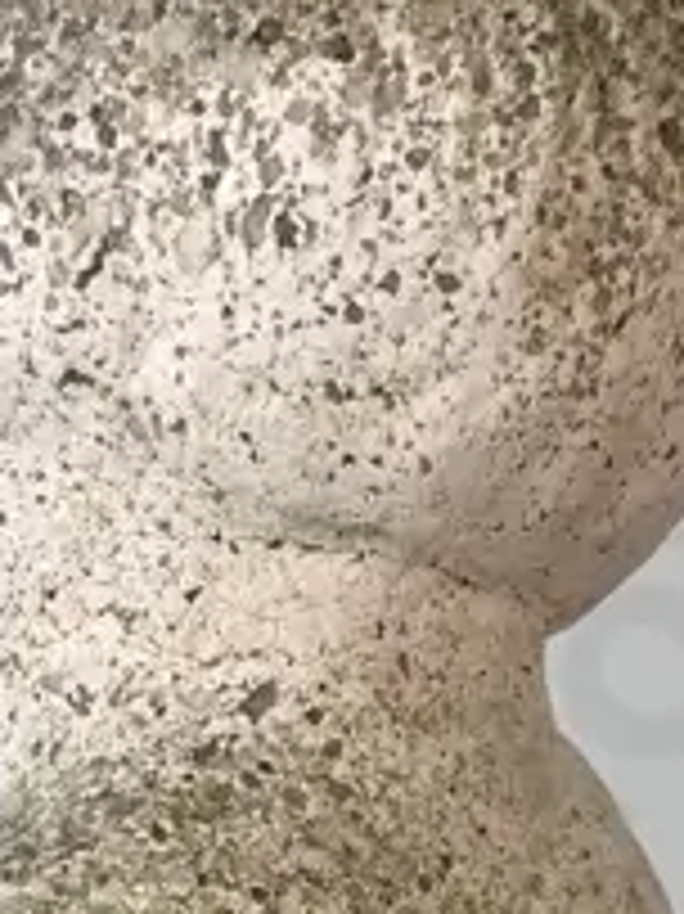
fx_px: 3455
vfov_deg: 13.9
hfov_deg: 11.2
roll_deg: -0.2
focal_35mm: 131
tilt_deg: -20.9
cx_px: 54
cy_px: 1459
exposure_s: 1/50
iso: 50
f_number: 1.8
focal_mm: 4.25
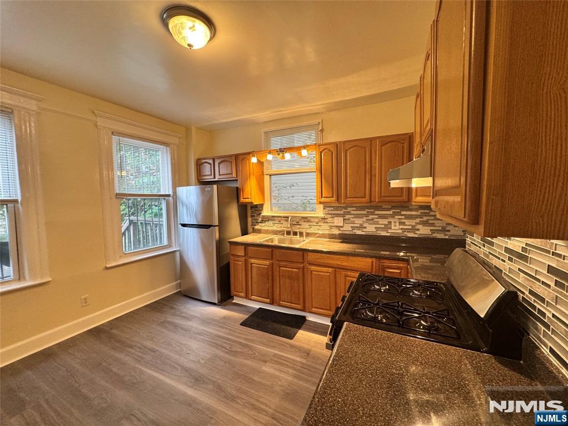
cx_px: 284
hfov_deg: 102.1
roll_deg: -0.7
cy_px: 213
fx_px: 230
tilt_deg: -4.3
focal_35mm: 14
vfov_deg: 85.7
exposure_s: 1/60
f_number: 2.2
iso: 250
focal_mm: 2.22
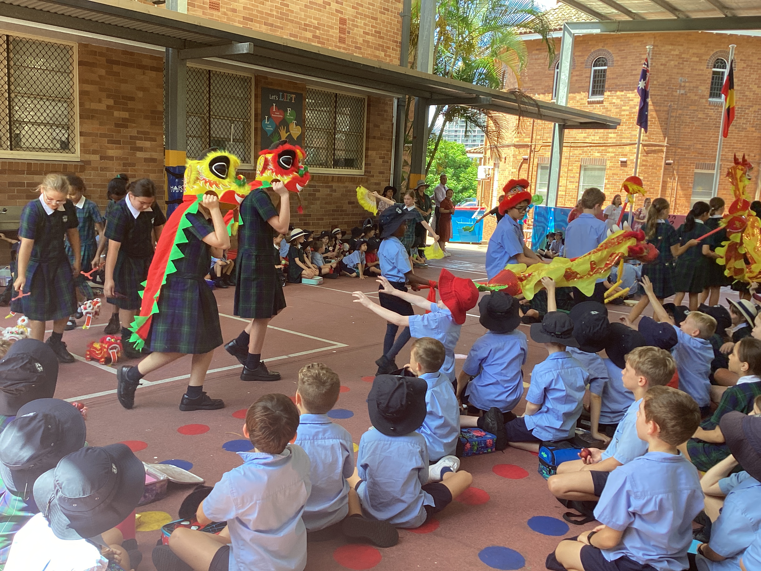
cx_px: 380
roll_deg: -2.6
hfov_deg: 58.4
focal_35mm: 31
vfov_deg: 45.4
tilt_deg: -9.5
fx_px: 682
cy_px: 286
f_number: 2.4
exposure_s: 1/120
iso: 50
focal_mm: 3.3
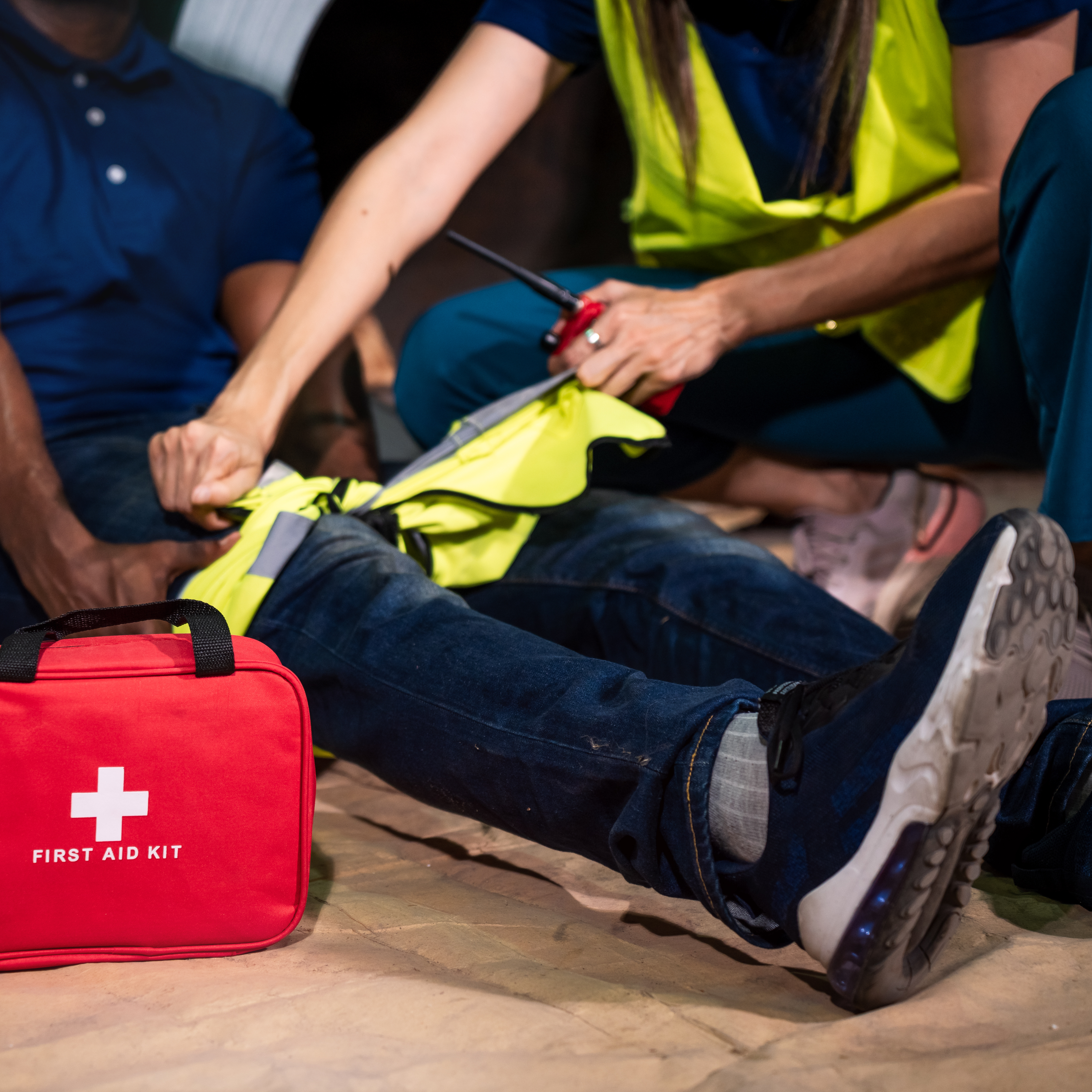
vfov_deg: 18.5
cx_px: 359
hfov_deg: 18.4
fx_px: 3355
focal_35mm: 94
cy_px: 546
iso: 640
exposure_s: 1/200
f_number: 2.8
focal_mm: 73
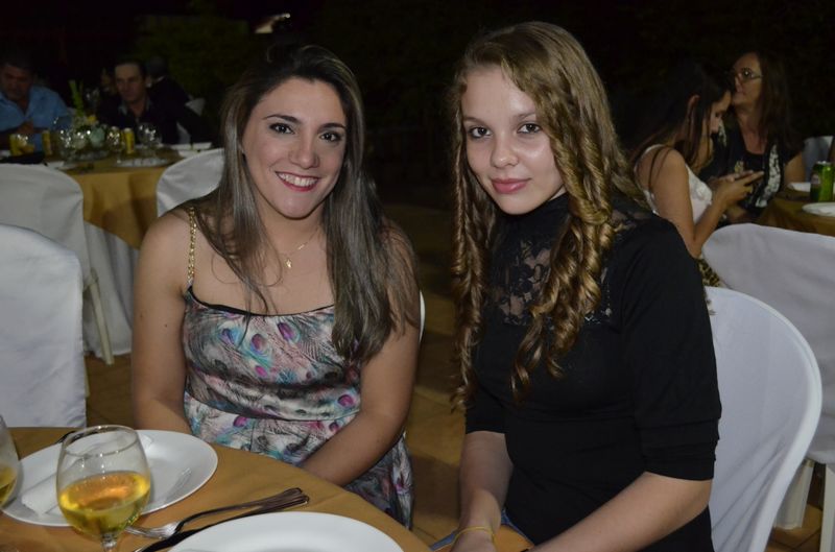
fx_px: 833
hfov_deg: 53.2
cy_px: 276
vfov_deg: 36.7
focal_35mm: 36
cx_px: 418
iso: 3200
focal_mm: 24
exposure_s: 1/60
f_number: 4
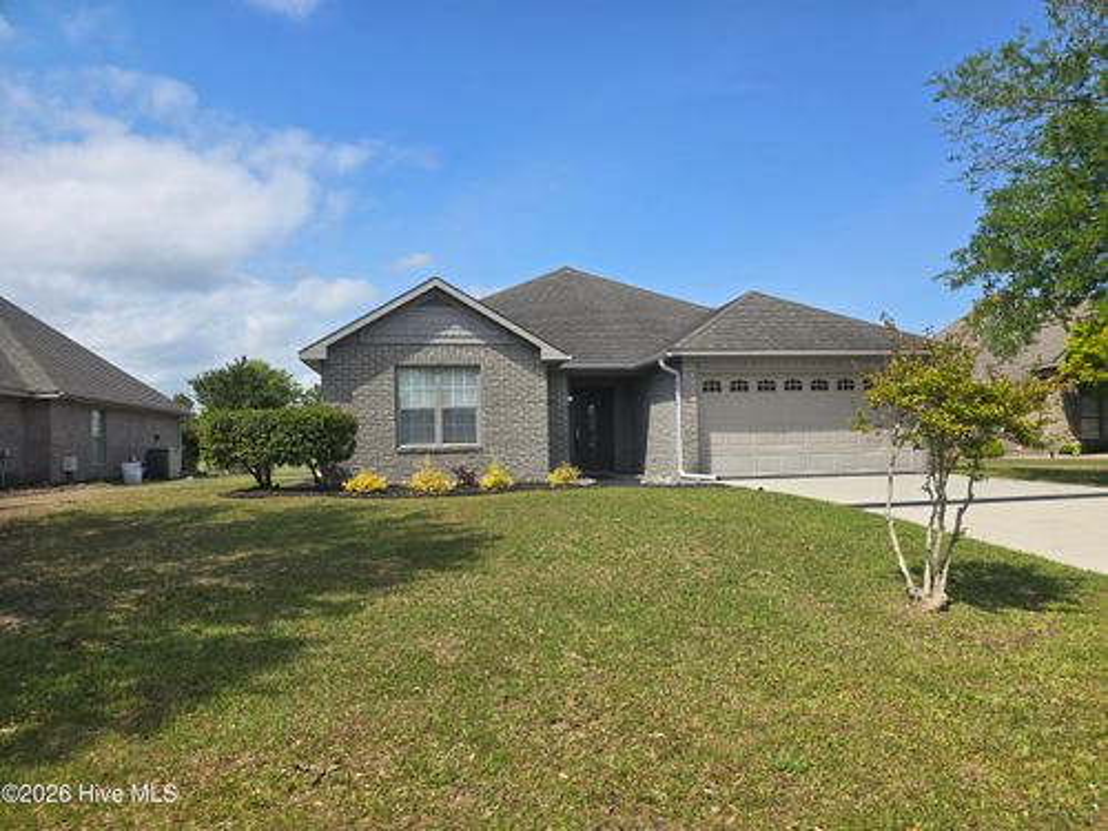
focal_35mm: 23
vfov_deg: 58.9
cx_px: 554
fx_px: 736
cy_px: 416
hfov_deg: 73.9
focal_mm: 6.3
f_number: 1.7
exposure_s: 1/809
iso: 12
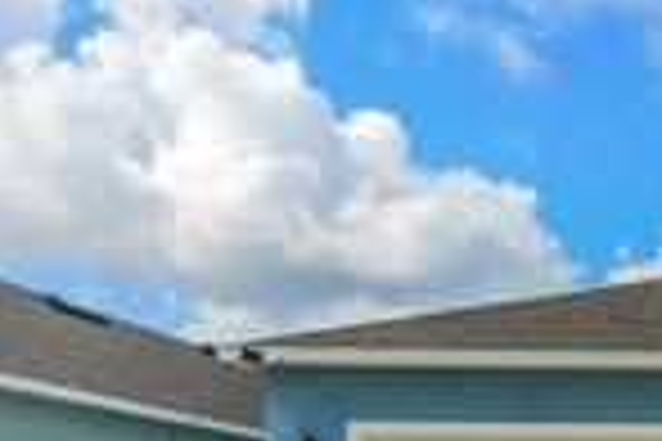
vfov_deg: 20.8
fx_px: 1122
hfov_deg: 27.9
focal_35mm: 61
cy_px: 529
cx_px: 833
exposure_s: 1/400
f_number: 7.1
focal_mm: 12
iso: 100
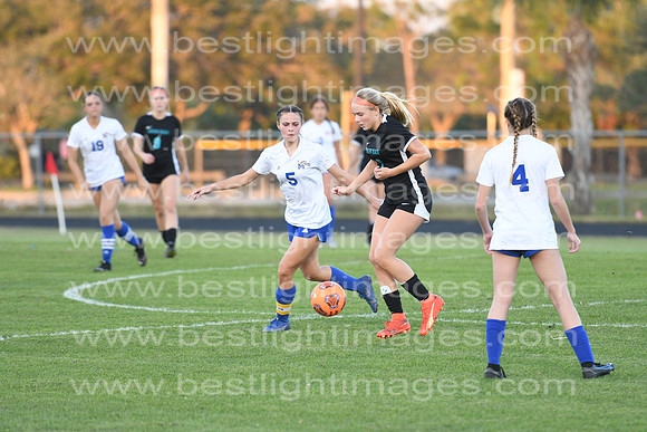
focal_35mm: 300
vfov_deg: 4.6
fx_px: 5393
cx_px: 324
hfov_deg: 6.9
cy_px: 216
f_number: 2.8
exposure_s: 1/800
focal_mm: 200
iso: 900
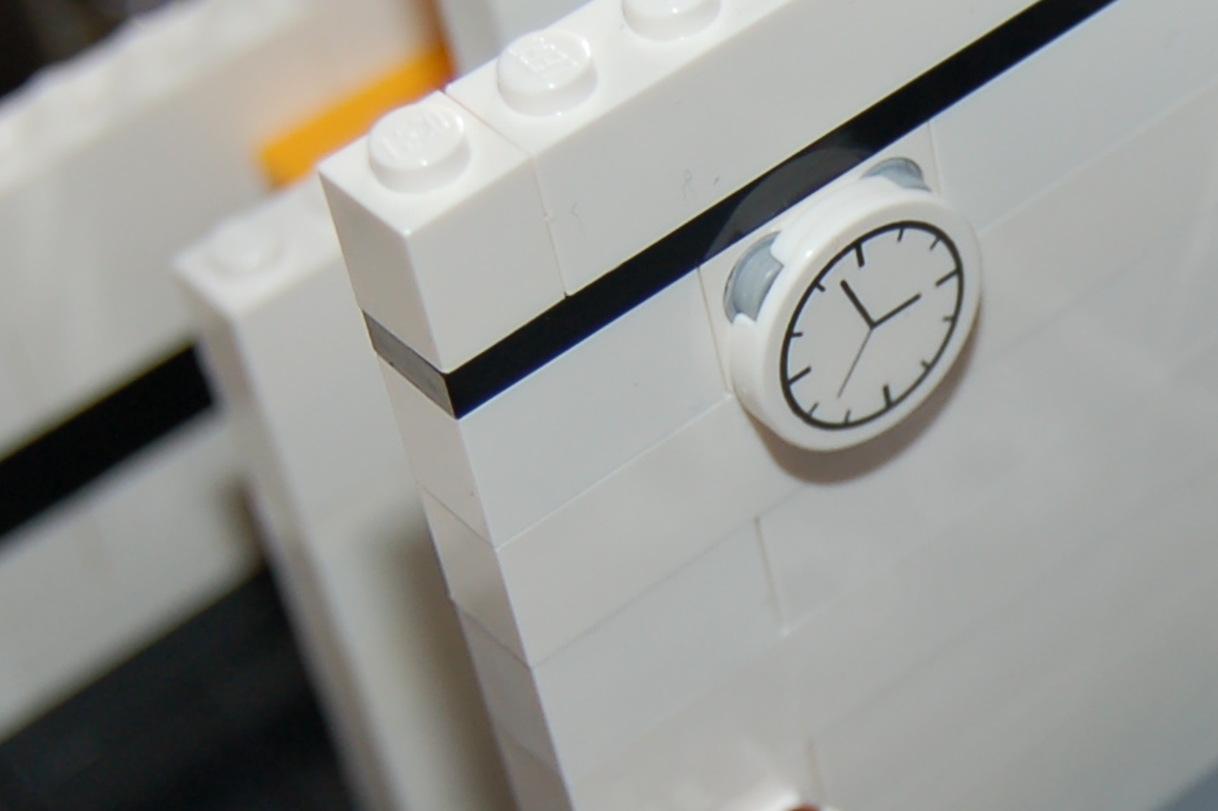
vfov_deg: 11.7
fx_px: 3946
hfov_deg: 17.2
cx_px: 1140
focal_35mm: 117
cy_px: 575
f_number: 3.8
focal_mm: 23
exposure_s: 1/60
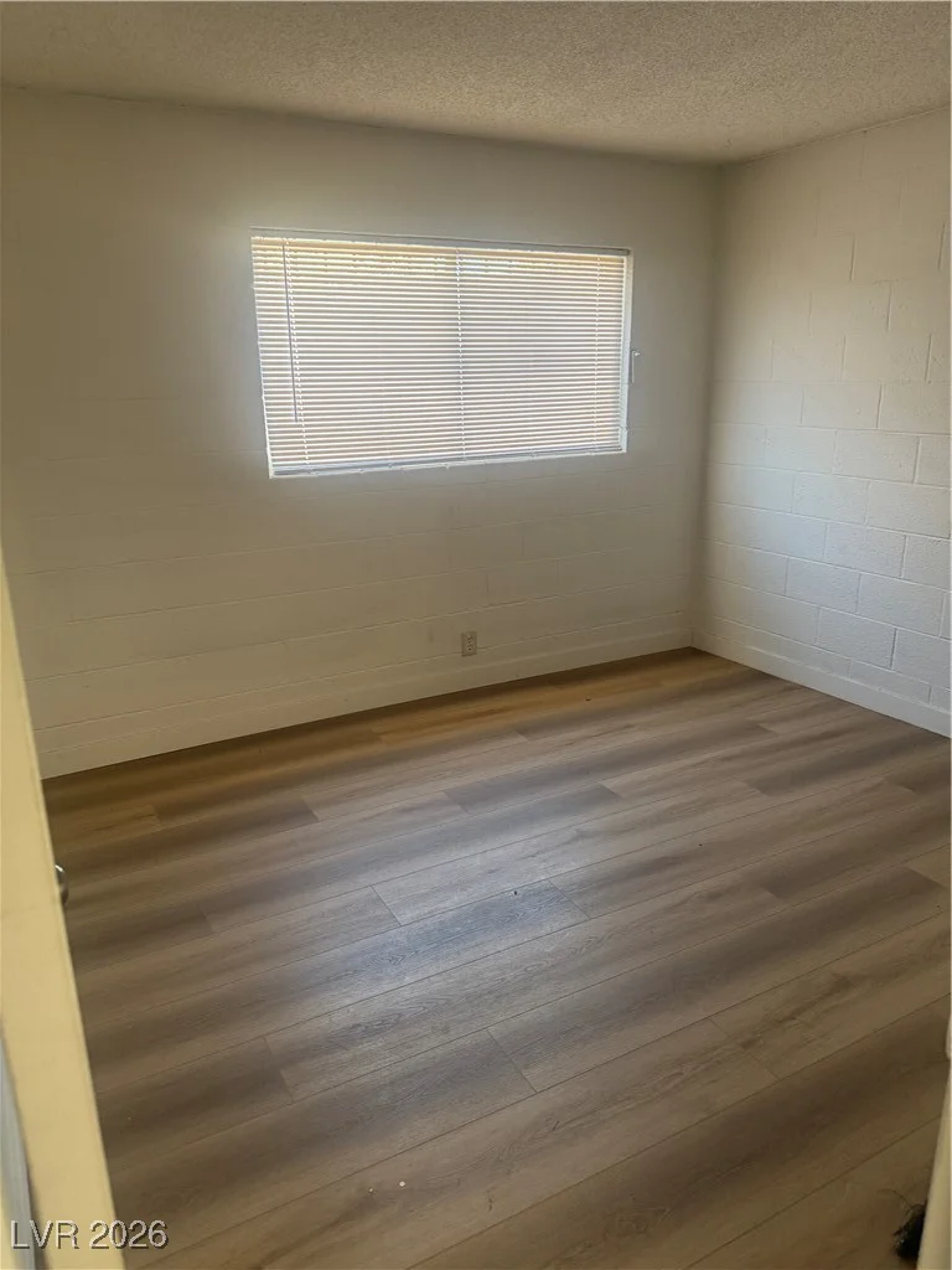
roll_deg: +0.5
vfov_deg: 71.6
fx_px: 880
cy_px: 635
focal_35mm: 24
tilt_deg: -16.9
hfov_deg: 56.8
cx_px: 476
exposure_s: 1/82
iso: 200
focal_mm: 6.76
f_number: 1.78
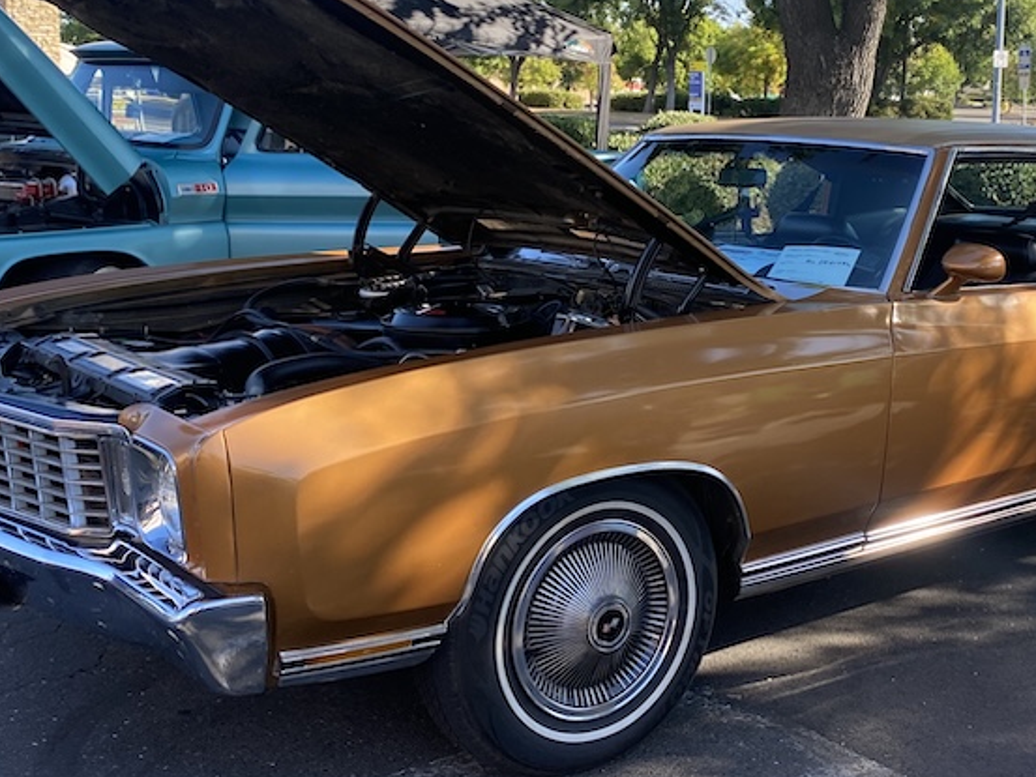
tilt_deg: -9.0
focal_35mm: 47
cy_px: 286
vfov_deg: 30.7
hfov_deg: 40.1
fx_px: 1407
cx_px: 659
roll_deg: -0.3
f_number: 1.8
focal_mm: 4.25
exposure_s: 1/527
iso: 32
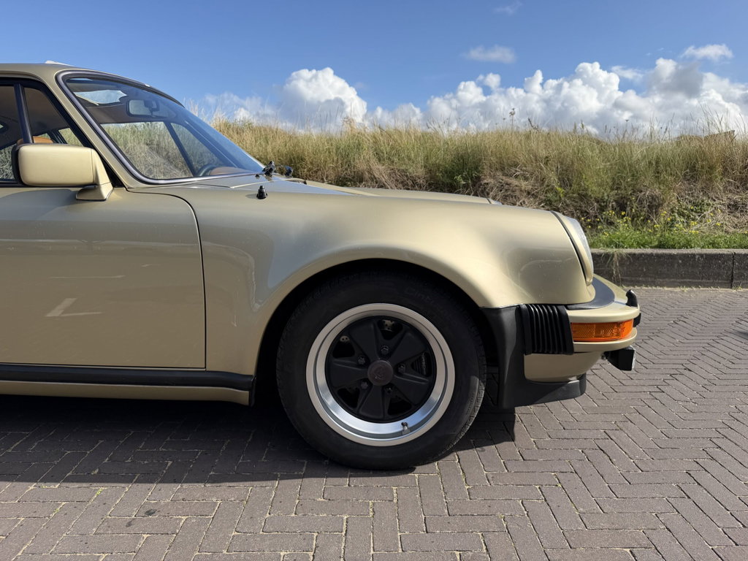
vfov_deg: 56.8
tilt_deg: -9.6
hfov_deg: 71.6
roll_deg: -0.5
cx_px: 374
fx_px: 519
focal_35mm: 24
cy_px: 280
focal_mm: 6.76
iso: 80
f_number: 1.78
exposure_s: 1/4673
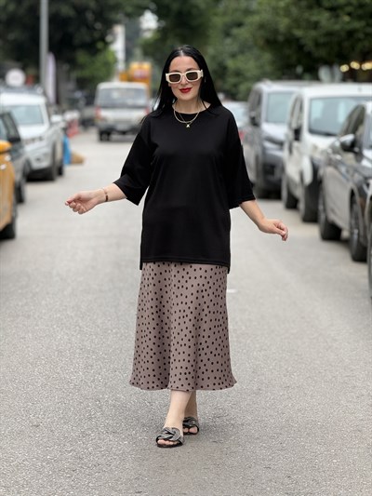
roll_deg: +0.7
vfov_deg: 16.4
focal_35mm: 120
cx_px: 186
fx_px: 1719
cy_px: 248
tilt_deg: -4.7
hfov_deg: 12.4
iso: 64
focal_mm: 15.66
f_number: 2.8
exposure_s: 1/155
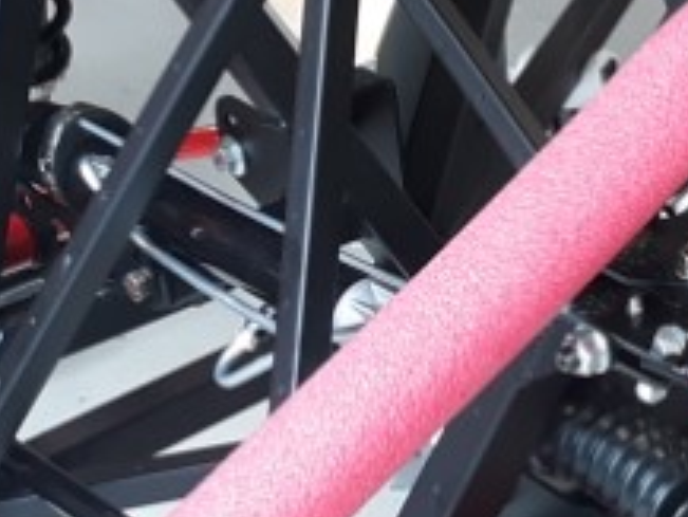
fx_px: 2625
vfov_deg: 11.0
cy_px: -127
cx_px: 1243
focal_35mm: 132
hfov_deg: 13.4
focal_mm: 3.7
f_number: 1.7
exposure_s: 1/40
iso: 50
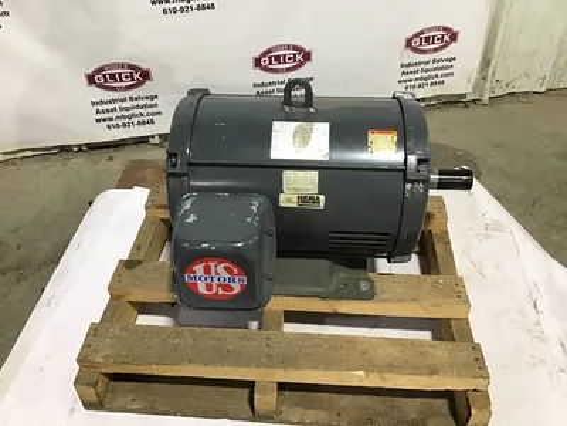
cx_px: 284
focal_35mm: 31
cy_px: 213
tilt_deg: -41.2
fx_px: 508
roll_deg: -0.8
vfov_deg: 45.4
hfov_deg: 58.4
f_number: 2.4
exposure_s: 1/30
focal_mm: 3.3
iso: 200
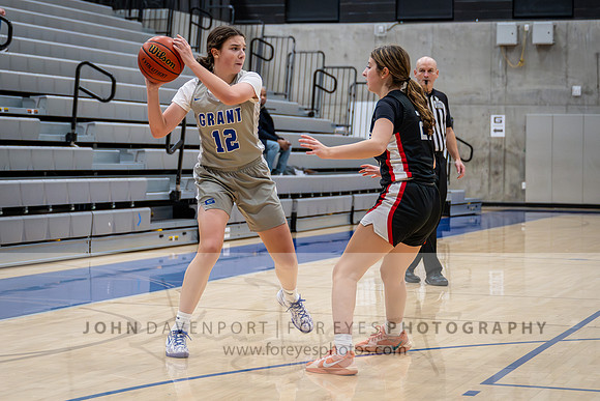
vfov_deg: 14.5
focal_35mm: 94
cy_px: 126
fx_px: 1574
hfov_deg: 21.5
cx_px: 210
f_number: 2.8
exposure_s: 1/1000
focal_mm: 52
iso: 6400
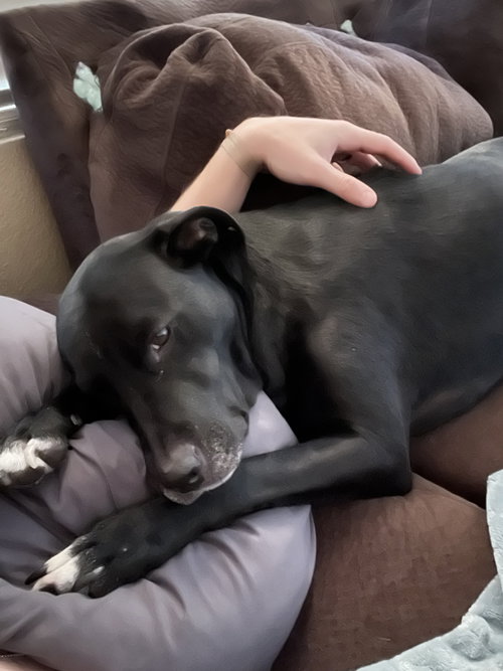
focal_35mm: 30
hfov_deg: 46.8
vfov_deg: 60.0
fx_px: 581
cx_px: 252
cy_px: 336
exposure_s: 1/15
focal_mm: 2.71
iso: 3200
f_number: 2.2
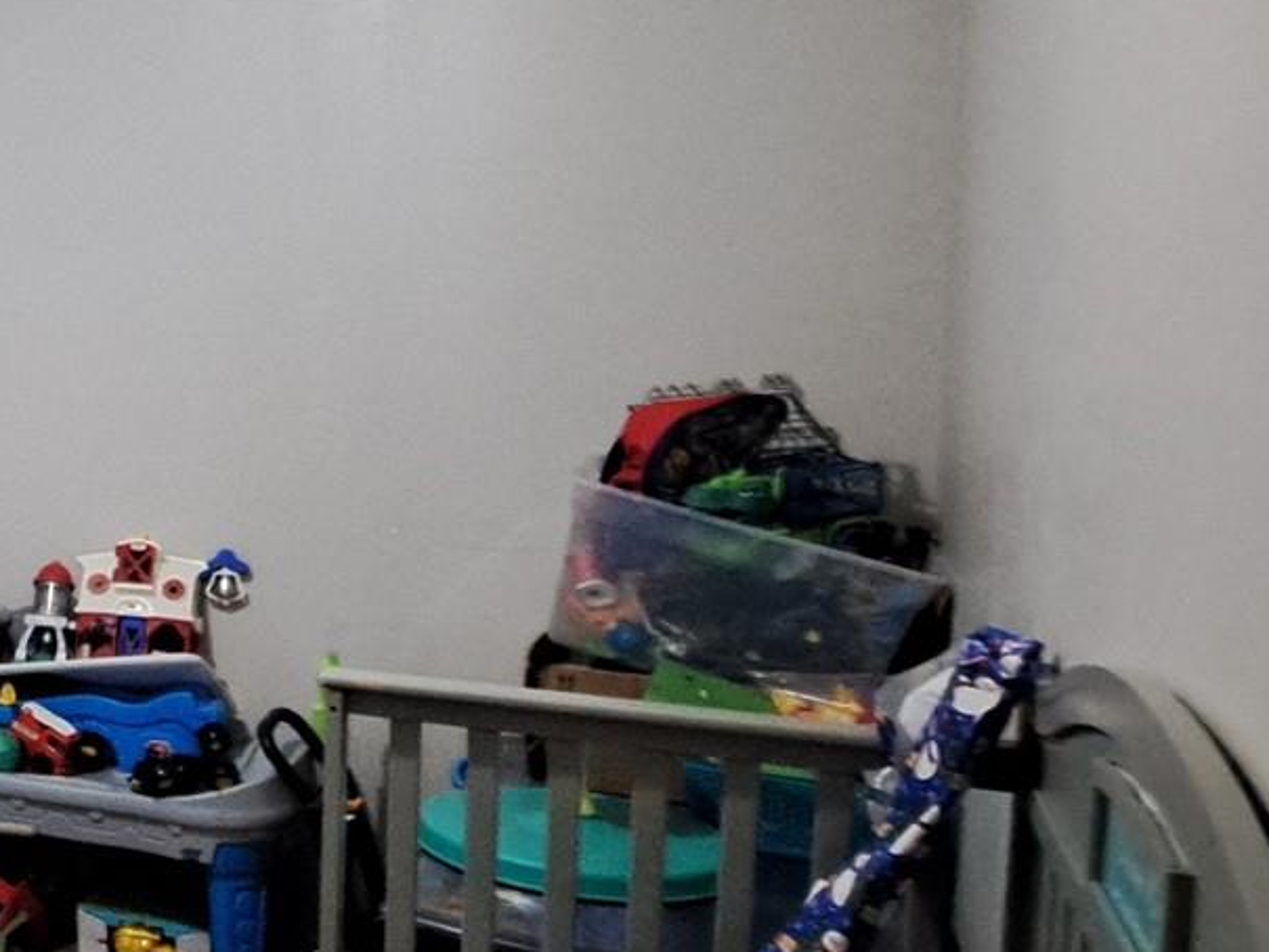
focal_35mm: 44
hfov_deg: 33.3
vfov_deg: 32.9
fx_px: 1613
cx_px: -321
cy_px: 421
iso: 500
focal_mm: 1.74
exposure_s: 1/24
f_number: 2.2
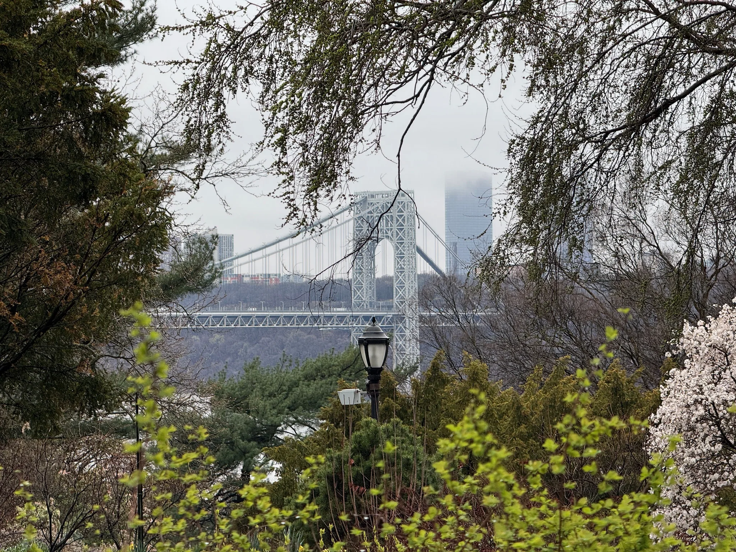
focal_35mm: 120
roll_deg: +0.2
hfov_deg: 16.4
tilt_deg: +1.3
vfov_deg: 12.3
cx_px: 368
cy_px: 276
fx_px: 2551
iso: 50
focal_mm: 15.66
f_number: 2.8
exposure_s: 1/242
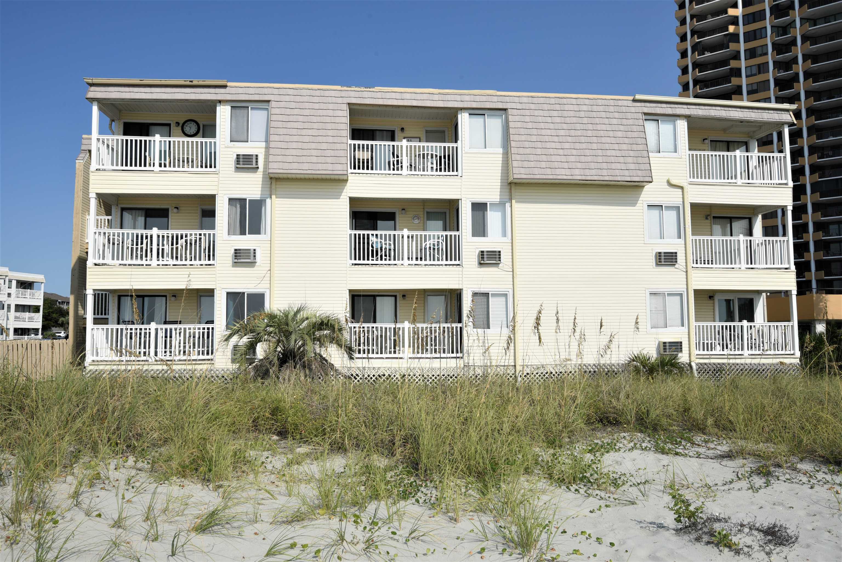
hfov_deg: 69.4
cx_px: 421
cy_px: 281
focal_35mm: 26
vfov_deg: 49.6
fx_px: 608
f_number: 13
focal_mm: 26
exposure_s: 1/200
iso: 100
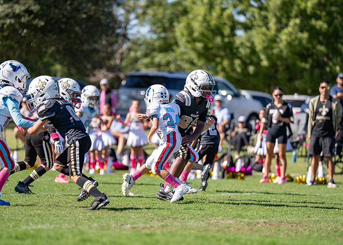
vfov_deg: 6.2
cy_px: 133
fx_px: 2260
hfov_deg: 8.7
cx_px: 152
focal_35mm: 232
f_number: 2.8
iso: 160
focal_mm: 200
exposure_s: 1/2000
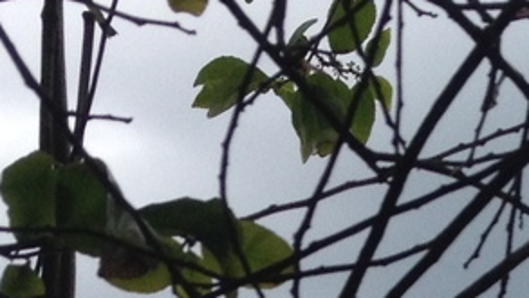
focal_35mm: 208
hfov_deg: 10.2
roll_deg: +0.5
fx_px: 2918
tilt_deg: -5.3
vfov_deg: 5.5
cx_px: 605
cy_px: 903
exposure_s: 1/2123
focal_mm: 4.28
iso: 50
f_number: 2.4
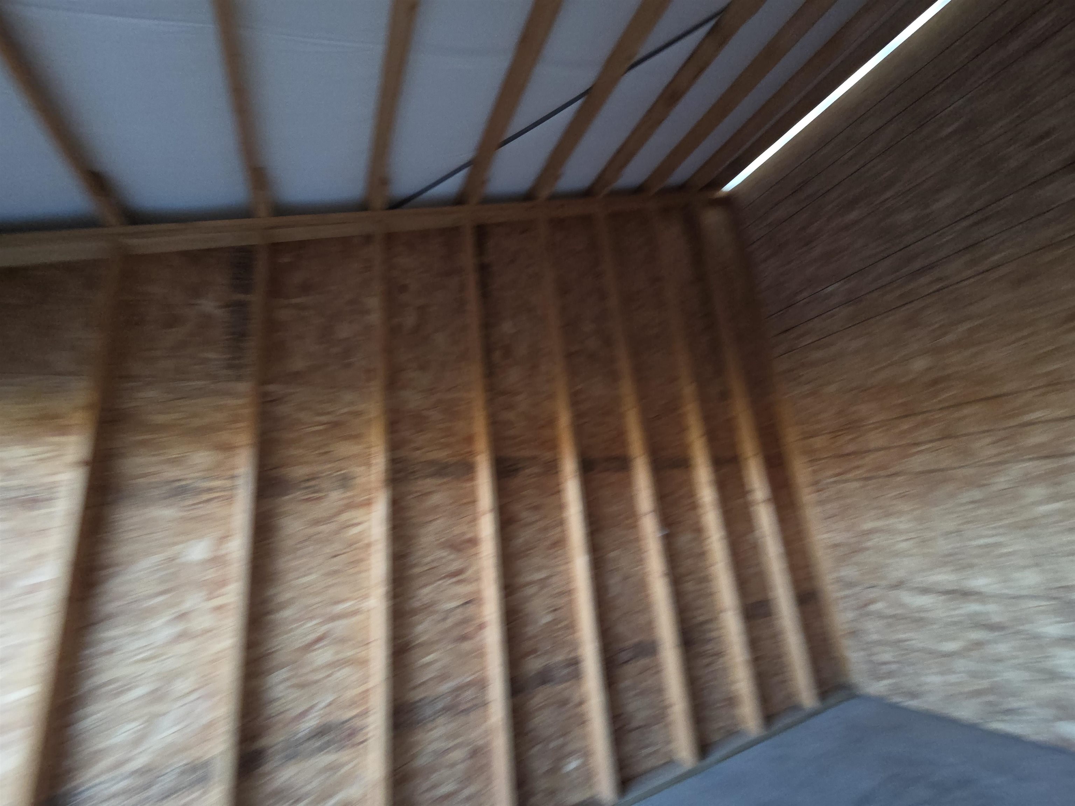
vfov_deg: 89.9
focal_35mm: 13
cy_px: 403
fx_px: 404
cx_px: 538
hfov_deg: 106.2
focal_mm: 2.2
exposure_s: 1/60
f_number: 2.2
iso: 200
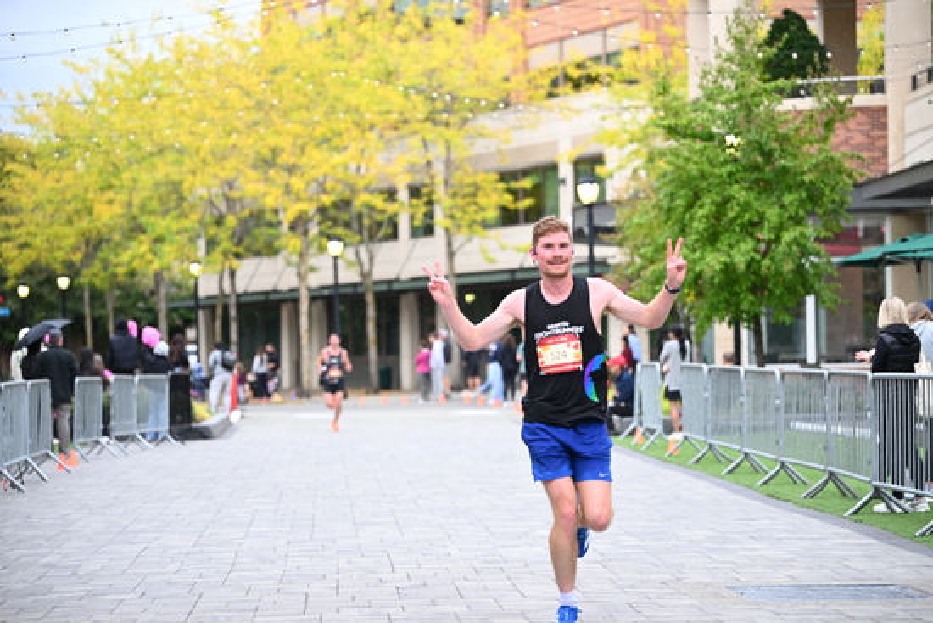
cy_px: 312
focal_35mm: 103
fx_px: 2670
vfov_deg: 13.3
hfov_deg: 19.8
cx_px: 466
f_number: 2.8
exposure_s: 1/1250
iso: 1250
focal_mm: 103
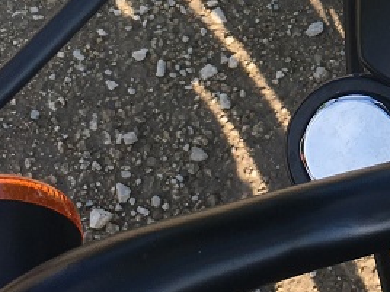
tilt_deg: -54.6
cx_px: 439
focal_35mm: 111
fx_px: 1251
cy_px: -15
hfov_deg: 17.1
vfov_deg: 13.1
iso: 25
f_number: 2.2
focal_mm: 4.15
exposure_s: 1/635
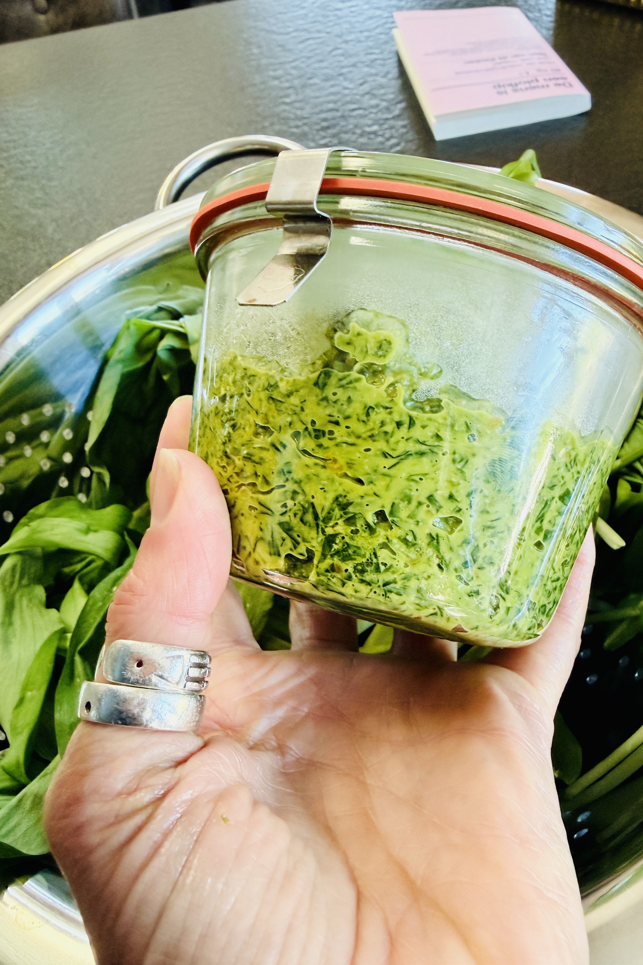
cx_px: 333
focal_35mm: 25
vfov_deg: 71.5
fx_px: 670
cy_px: 482
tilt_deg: -48.7
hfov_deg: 51.3
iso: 320
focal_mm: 2.22
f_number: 2.2
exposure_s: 1/121
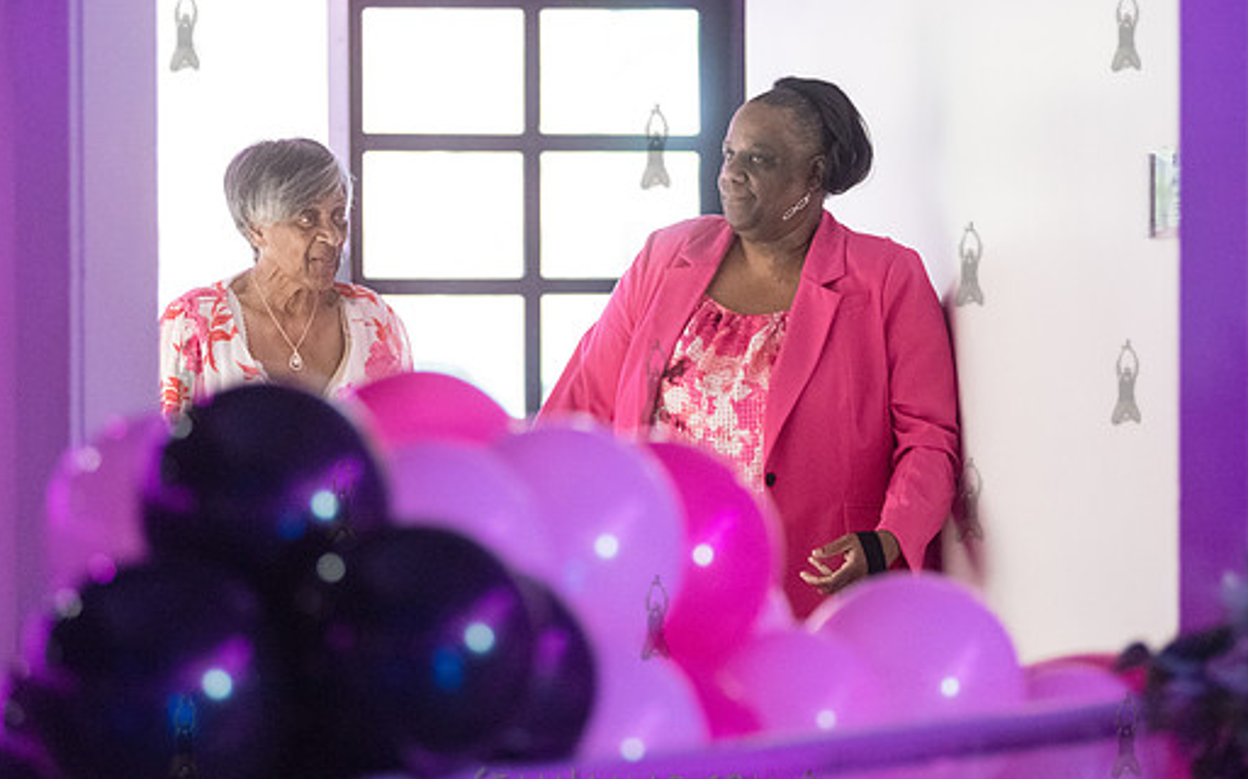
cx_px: 654
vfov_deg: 9.0
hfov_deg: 14.4
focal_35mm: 145
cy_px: 381
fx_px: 4929
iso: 10000
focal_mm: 125
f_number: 3.2
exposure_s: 1/250
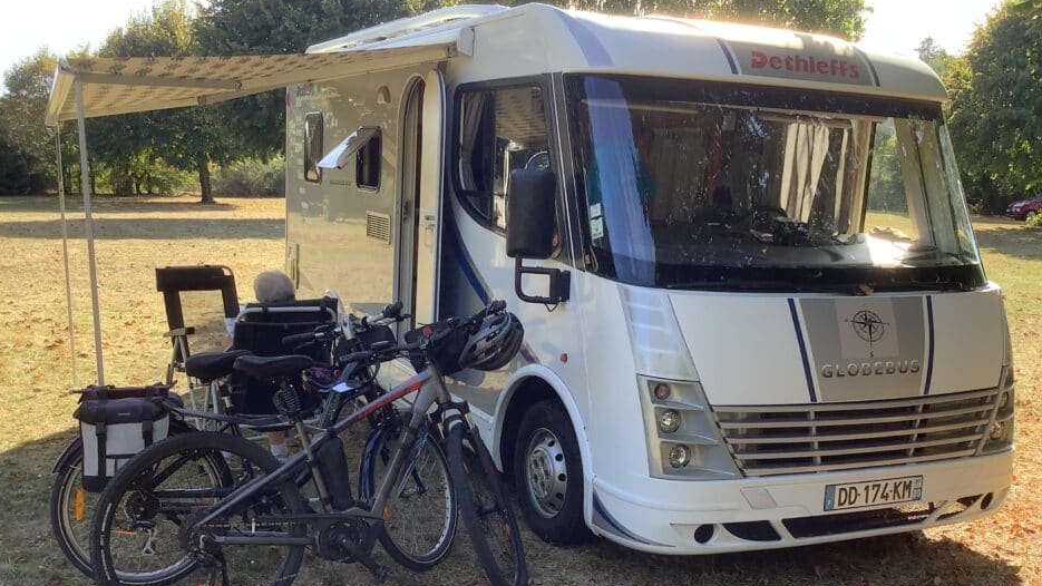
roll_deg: -1.6
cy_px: 350
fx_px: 1022
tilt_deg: -8.1
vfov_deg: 31.9
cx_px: 490
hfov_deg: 54.0
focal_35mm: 37
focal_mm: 3.3
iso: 25
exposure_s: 1/145
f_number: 2.4
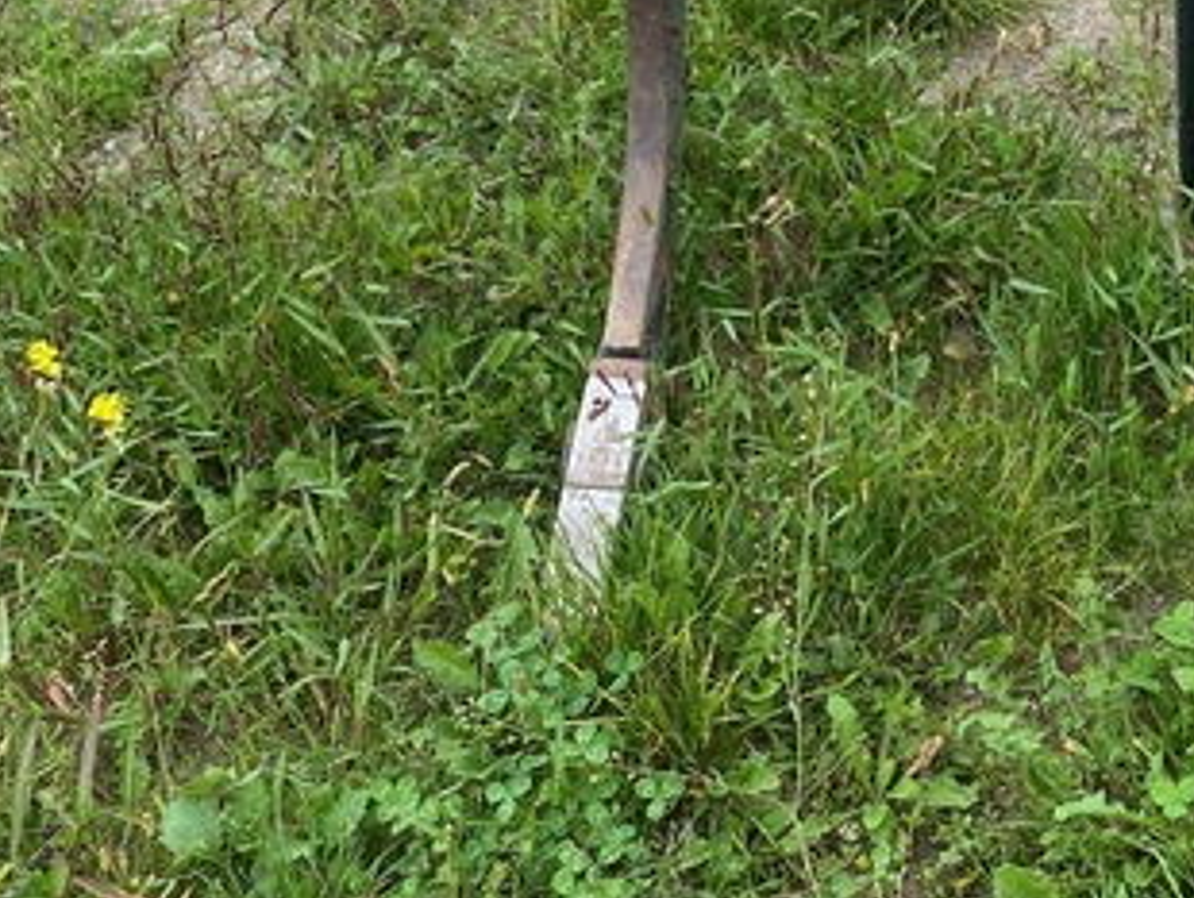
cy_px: -92
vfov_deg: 20.9
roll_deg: +0.0
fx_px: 2313
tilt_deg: -31.3
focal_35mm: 67
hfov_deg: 27.2
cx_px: 1213
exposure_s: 1/192
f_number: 1.8
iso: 32
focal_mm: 4.25
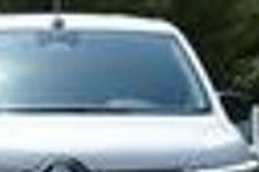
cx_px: 24
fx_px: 862
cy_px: 159
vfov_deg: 11.3
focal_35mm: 120
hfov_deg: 16.8
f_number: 3.2
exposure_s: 1/2000
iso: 125
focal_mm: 13.7
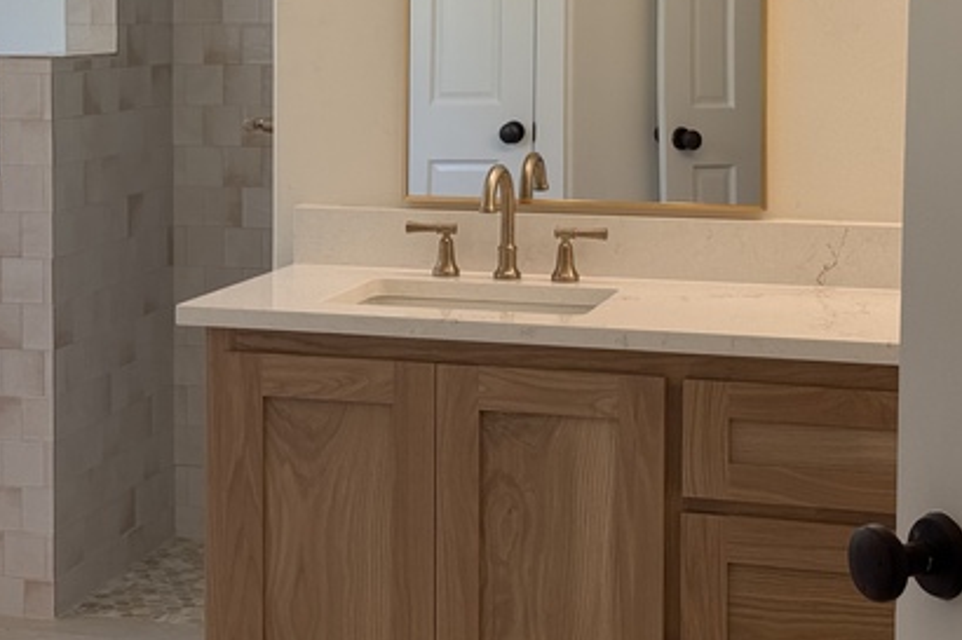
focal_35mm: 78
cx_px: 366
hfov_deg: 25.9
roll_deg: +0.3
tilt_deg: -4.7
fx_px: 2083
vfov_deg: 17.4
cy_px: 152
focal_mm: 6.76
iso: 100
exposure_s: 1/240
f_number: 1.78
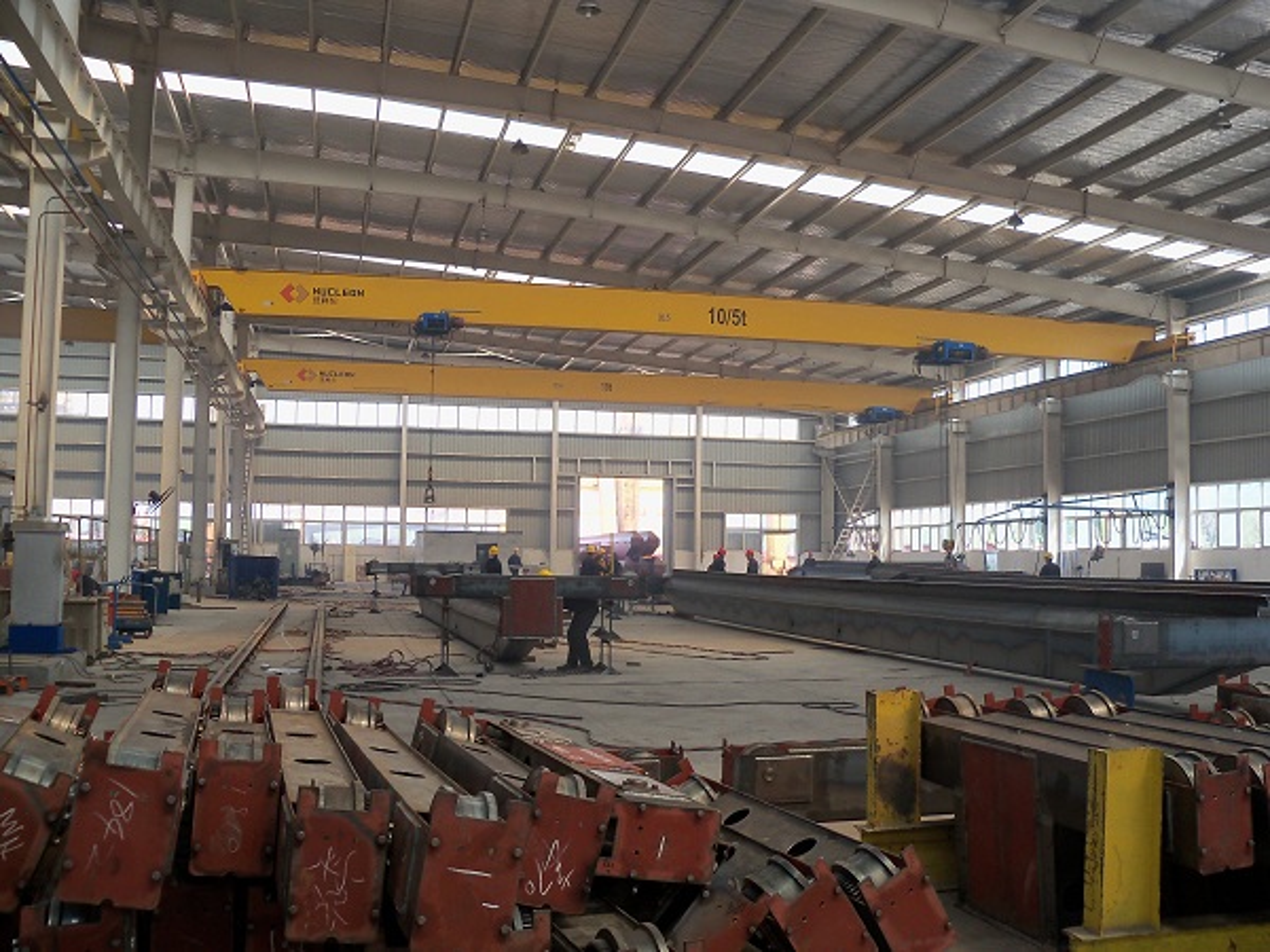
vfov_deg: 40.7
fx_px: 1284
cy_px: 476
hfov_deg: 52.6
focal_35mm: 35
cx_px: 635
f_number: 3.5
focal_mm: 6.2
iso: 64
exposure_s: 1/80
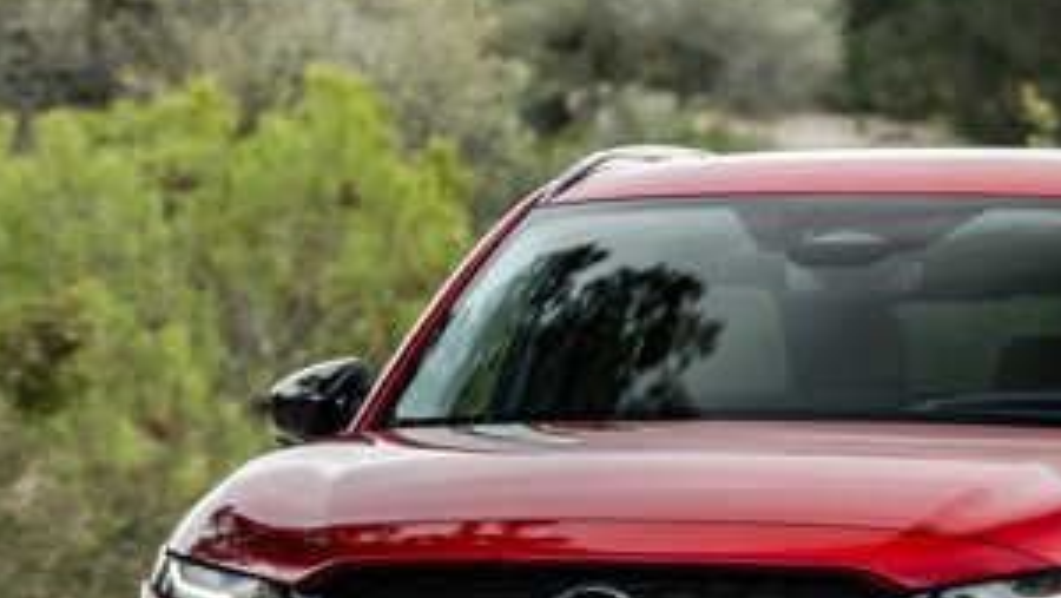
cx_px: 541
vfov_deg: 2.7
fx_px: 12749
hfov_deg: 4.8
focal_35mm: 453
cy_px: 184
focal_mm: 96
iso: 400
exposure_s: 1/320
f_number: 5
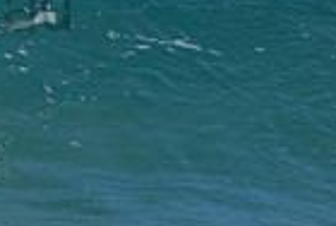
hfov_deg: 0.8
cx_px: -182
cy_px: -25
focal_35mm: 2481
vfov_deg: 0.6
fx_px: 23205
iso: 360
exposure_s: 1/1250
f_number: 5.6
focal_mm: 400
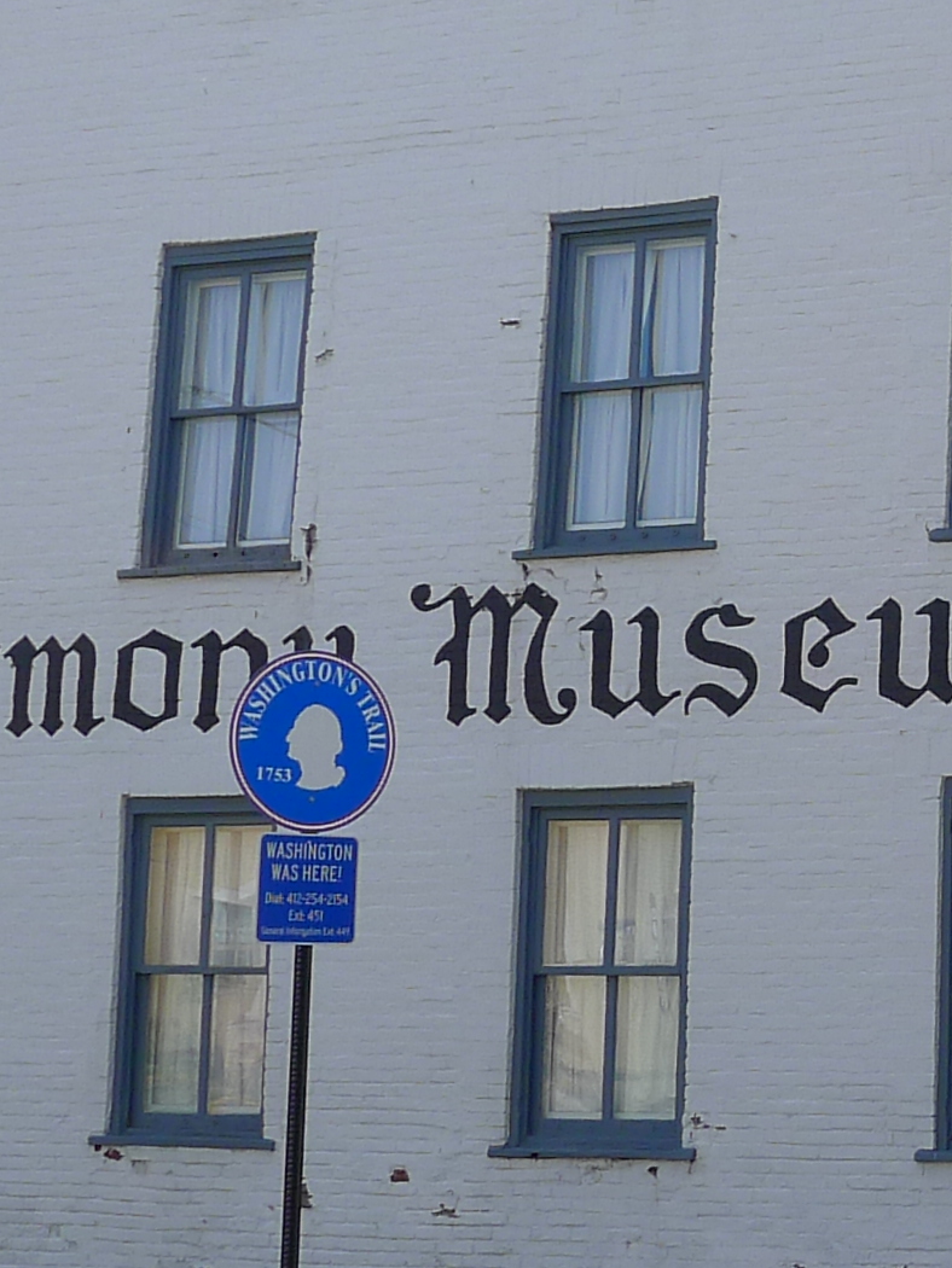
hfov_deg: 15.6
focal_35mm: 83
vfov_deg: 23.5
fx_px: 3042
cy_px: 496
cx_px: 1633
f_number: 3.5
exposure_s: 1/400
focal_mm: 5.1
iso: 80
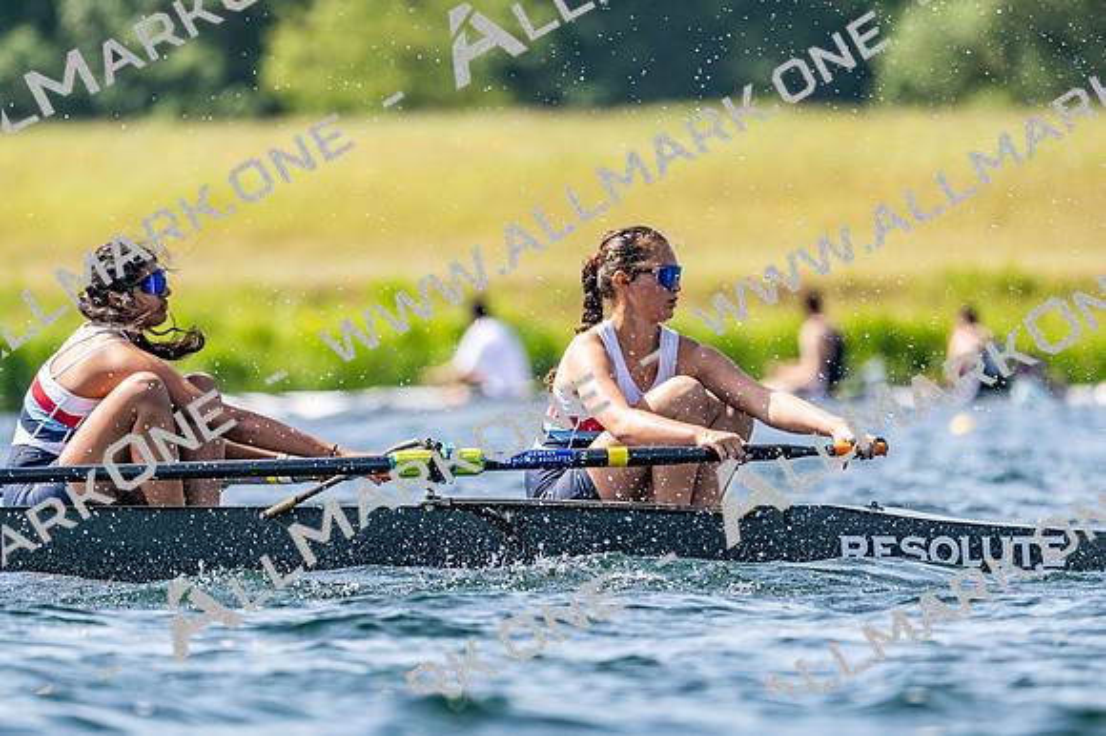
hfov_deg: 3.4
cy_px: 368
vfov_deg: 2.3
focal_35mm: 600
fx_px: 18422
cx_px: 553
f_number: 4.5
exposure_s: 1/2500
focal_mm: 400
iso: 320
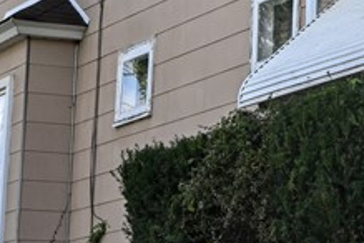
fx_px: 1544
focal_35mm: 153
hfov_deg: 12.4
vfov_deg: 9.0
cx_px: 642
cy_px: 43
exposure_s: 1/125
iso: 100
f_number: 8
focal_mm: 20.5
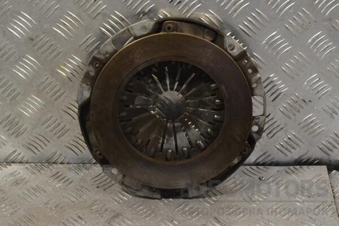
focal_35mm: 78
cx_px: 170
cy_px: 113
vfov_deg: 17.5
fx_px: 734
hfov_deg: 26.0
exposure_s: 1/250
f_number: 8
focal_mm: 52
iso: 3200
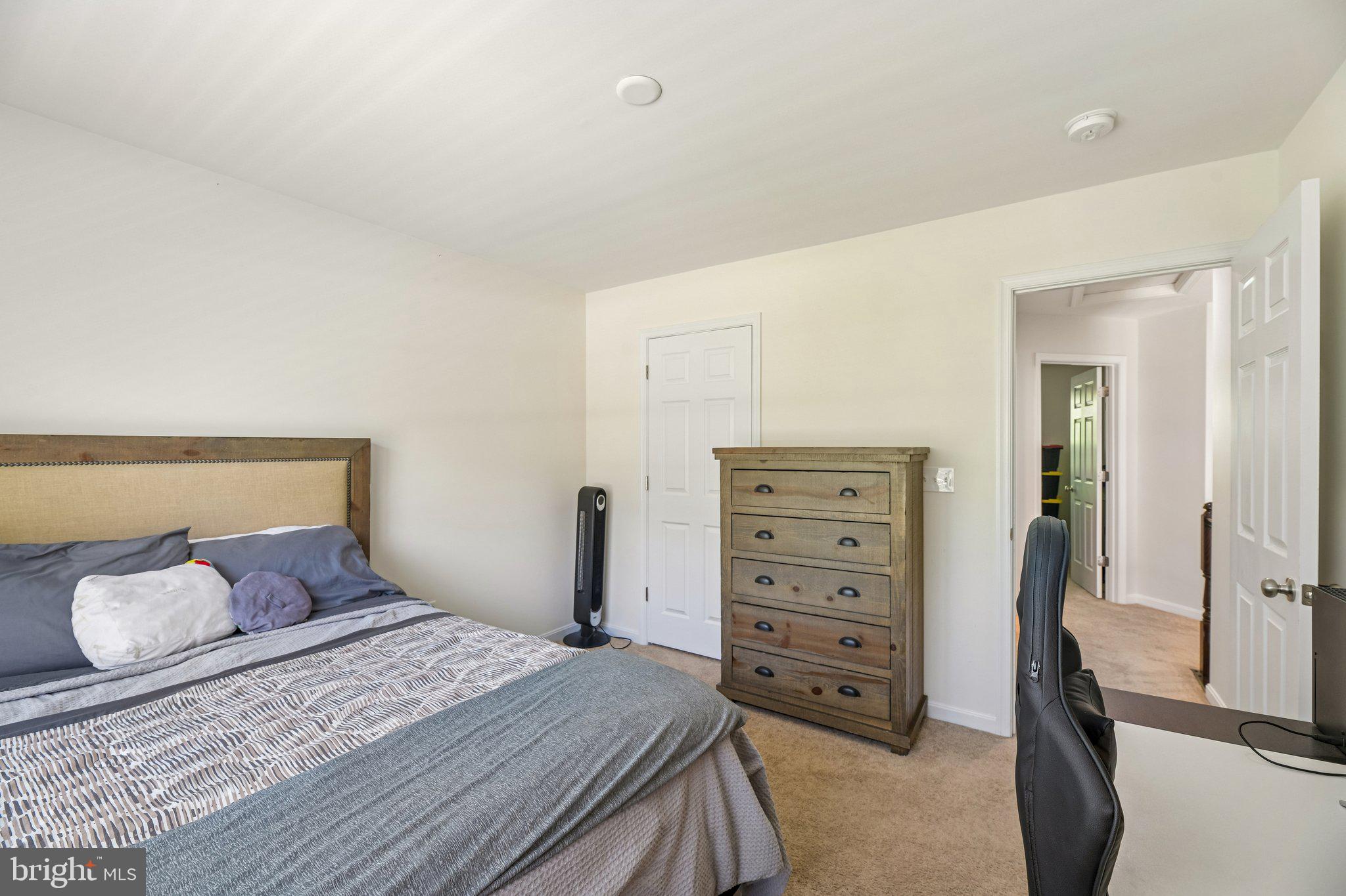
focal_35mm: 14
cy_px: 448
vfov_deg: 81.2
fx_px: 523
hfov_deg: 104.3
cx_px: 673
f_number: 8
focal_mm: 14
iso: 400
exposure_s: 1/15
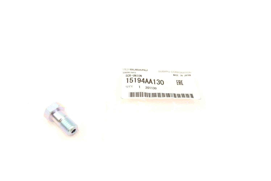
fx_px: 226
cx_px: 136
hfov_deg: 61.9
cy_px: 90
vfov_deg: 43.7
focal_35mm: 30
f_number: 5.6
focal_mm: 20
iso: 400
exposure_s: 1/125
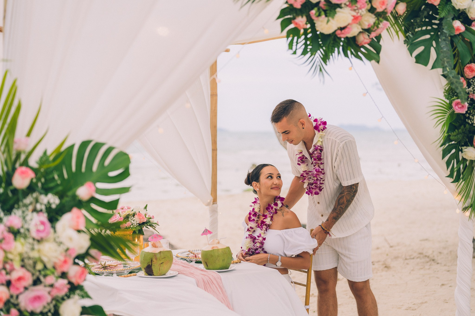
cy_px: 158
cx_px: 230
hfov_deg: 37.7
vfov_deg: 25.6
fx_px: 696
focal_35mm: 53
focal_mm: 50
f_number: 1.8
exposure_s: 1/320
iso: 125
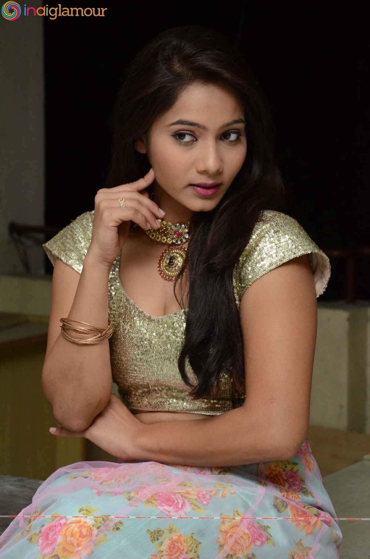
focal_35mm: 105
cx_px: 185
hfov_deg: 13.0
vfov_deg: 19.5
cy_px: 280
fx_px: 1627
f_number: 5.6
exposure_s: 1/125
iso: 2500
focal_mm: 70
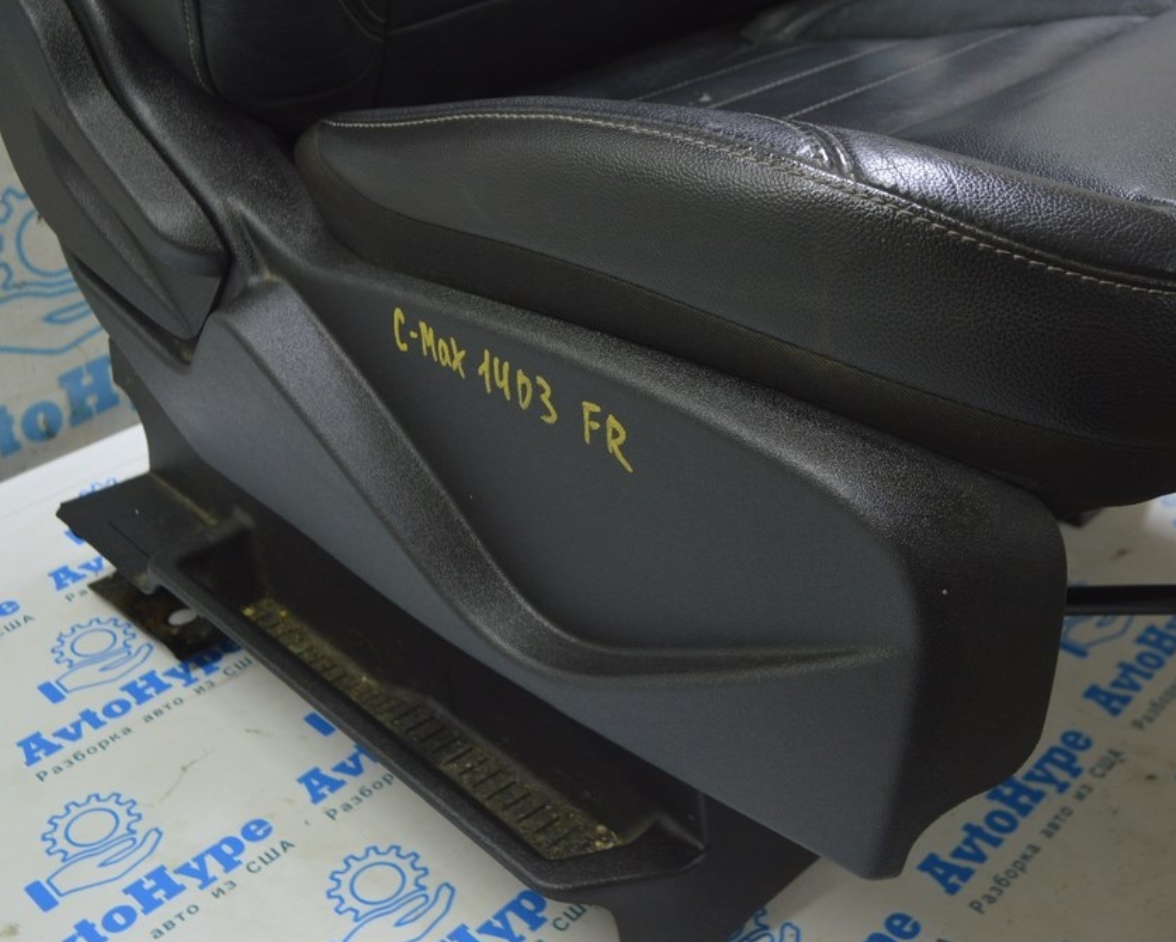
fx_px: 1378
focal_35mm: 40
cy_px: 475
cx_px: 596
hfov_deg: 46.2
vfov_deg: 37.7
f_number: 5.6
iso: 400
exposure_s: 1/20
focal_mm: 23
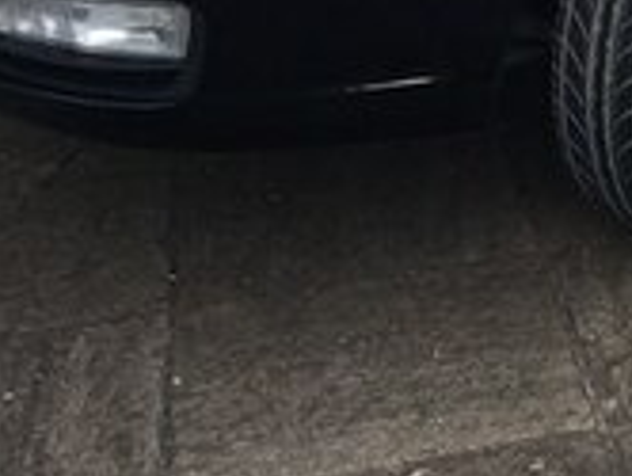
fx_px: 2103
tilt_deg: -16.6
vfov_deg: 12.5
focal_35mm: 115
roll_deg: +2.6
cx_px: 944
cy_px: -128
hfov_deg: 15.7
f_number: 2.2
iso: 25
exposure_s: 1/222
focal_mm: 4.15
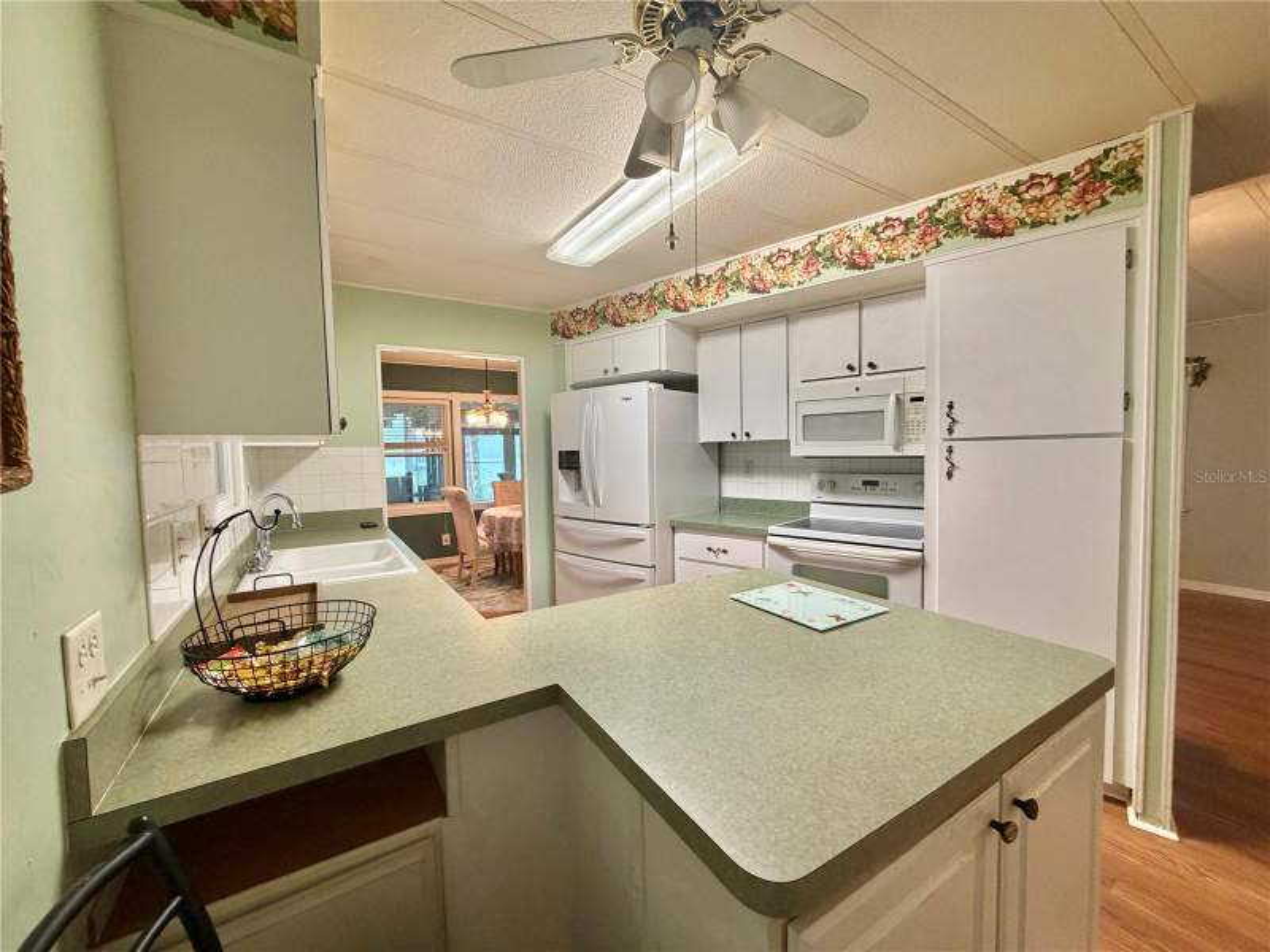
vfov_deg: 85.7
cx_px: 635
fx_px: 514
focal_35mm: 14
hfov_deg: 102.1
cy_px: 476
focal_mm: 2.22
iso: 250
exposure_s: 1/60
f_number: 2.2
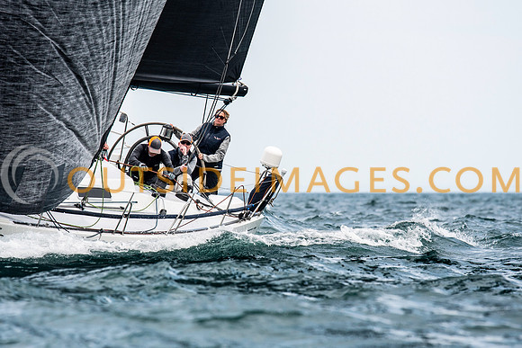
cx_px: 261
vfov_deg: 2.9
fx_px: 6975
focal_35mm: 481
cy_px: 174
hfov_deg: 4.3
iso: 400
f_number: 5.6
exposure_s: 1/1250
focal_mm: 300
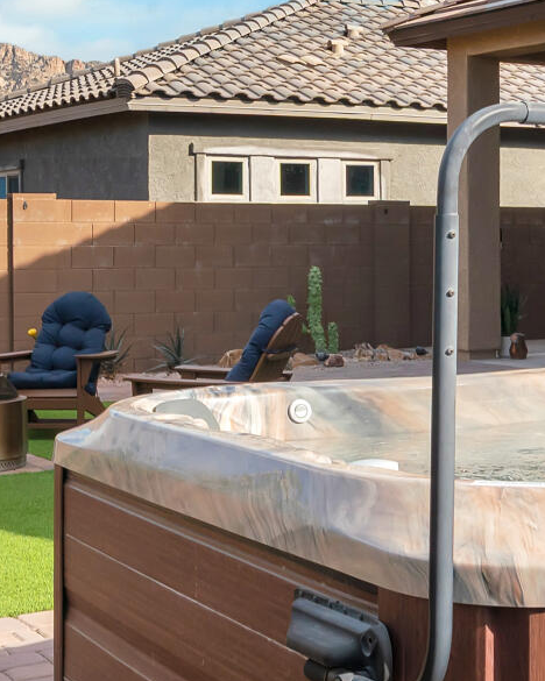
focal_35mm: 77
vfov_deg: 24.7
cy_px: 275
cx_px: 543
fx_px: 1553
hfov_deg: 19.4
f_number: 8
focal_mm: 16
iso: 320
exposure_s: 1/160
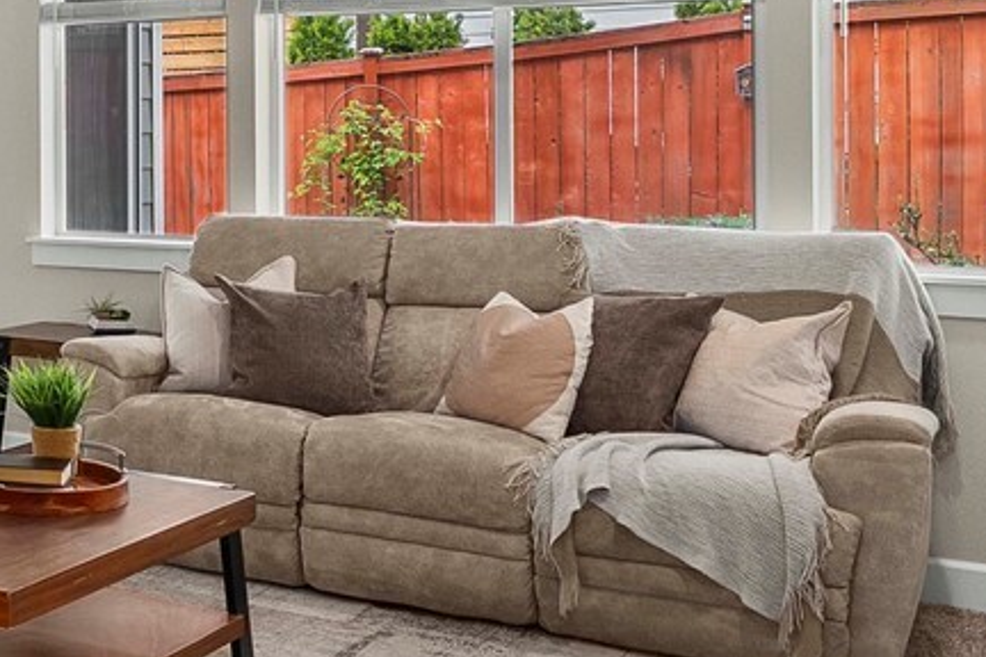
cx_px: -330
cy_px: 143
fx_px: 1506
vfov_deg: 24.3
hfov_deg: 28.8
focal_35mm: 55
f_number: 7.1
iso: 1250
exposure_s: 1/13
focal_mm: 14
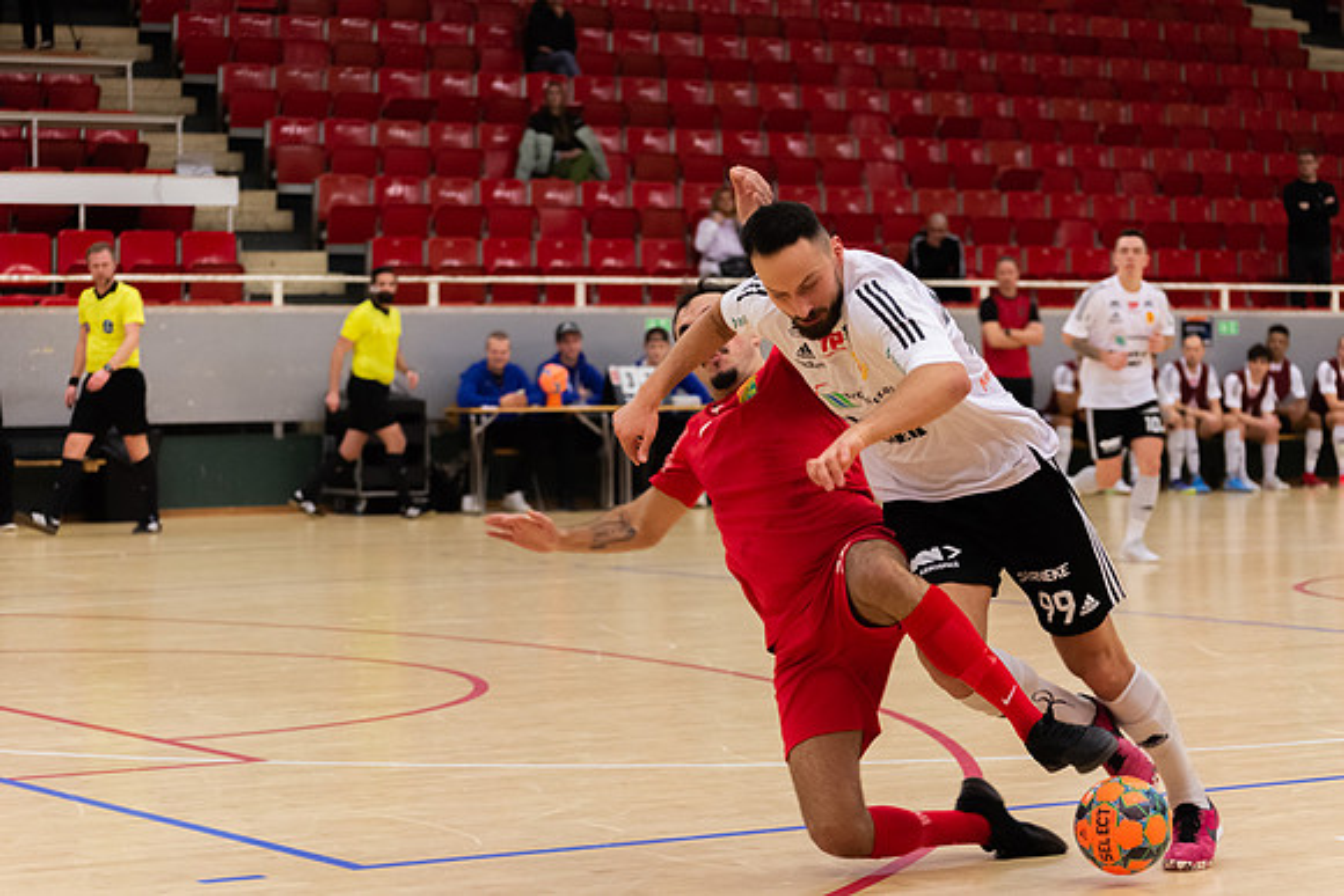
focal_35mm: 100
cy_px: 448
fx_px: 3720
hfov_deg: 20.5
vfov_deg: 13.7
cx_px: 672
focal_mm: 95
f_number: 4.5
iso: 2800
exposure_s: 1/640
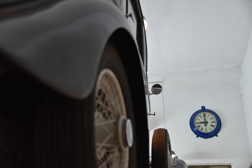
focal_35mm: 46
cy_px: 84
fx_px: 322
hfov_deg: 42.7
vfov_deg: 29.3
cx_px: 126
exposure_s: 1/60
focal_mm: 46
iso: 2500
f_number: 4
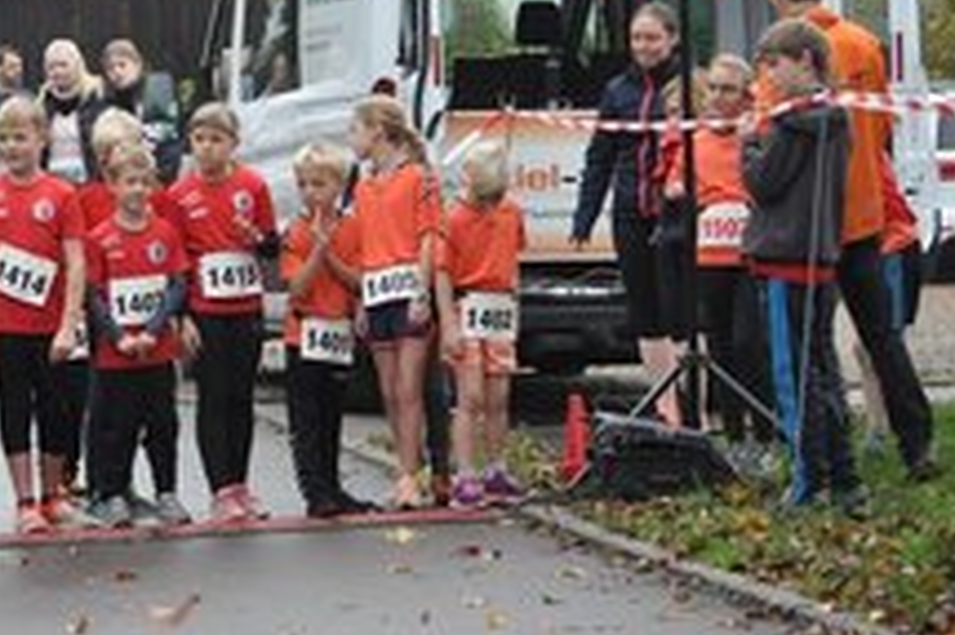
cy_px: 311
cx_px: 235
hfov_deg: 9.4
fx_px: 5778
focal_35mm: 218
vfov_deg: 6.3
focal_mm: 78
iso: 1600
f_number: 4.5
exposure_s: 1/500
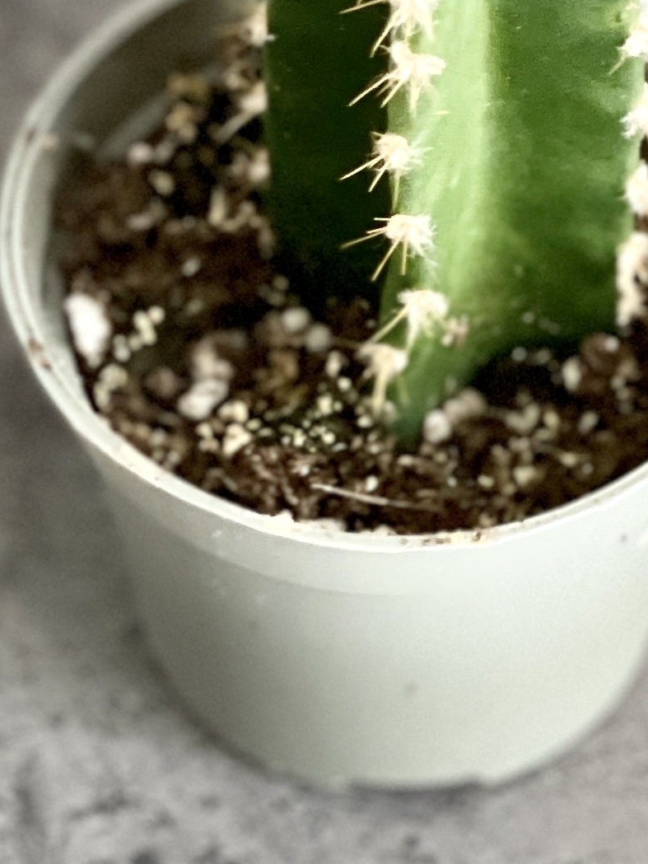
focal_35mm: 246
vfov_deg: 8.0
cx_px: 406
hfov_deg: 6.0
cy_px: -12
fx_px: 6139
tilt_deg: -48.6
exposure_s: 1/33
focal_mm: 7.5
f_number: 2.2
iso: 320
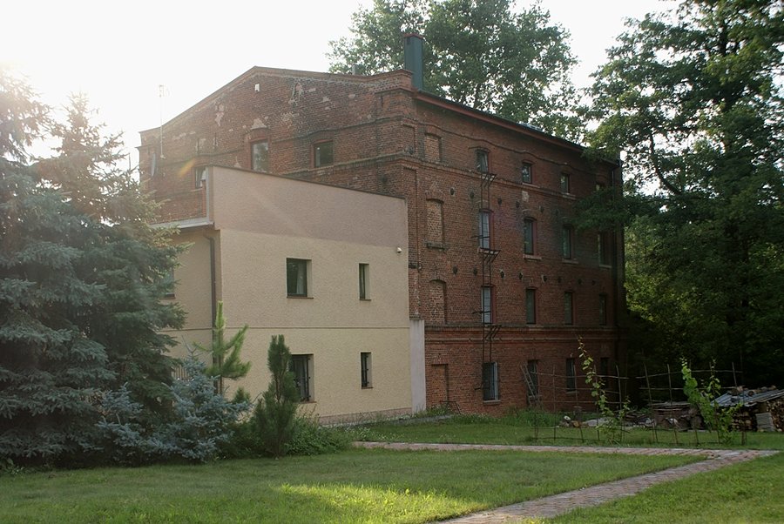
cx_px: 392
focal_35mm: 45
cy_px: 262
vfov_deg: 29.9
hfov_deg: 43.6
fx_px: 981
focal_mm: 30
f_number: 6.3
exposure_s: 1/80
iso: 100
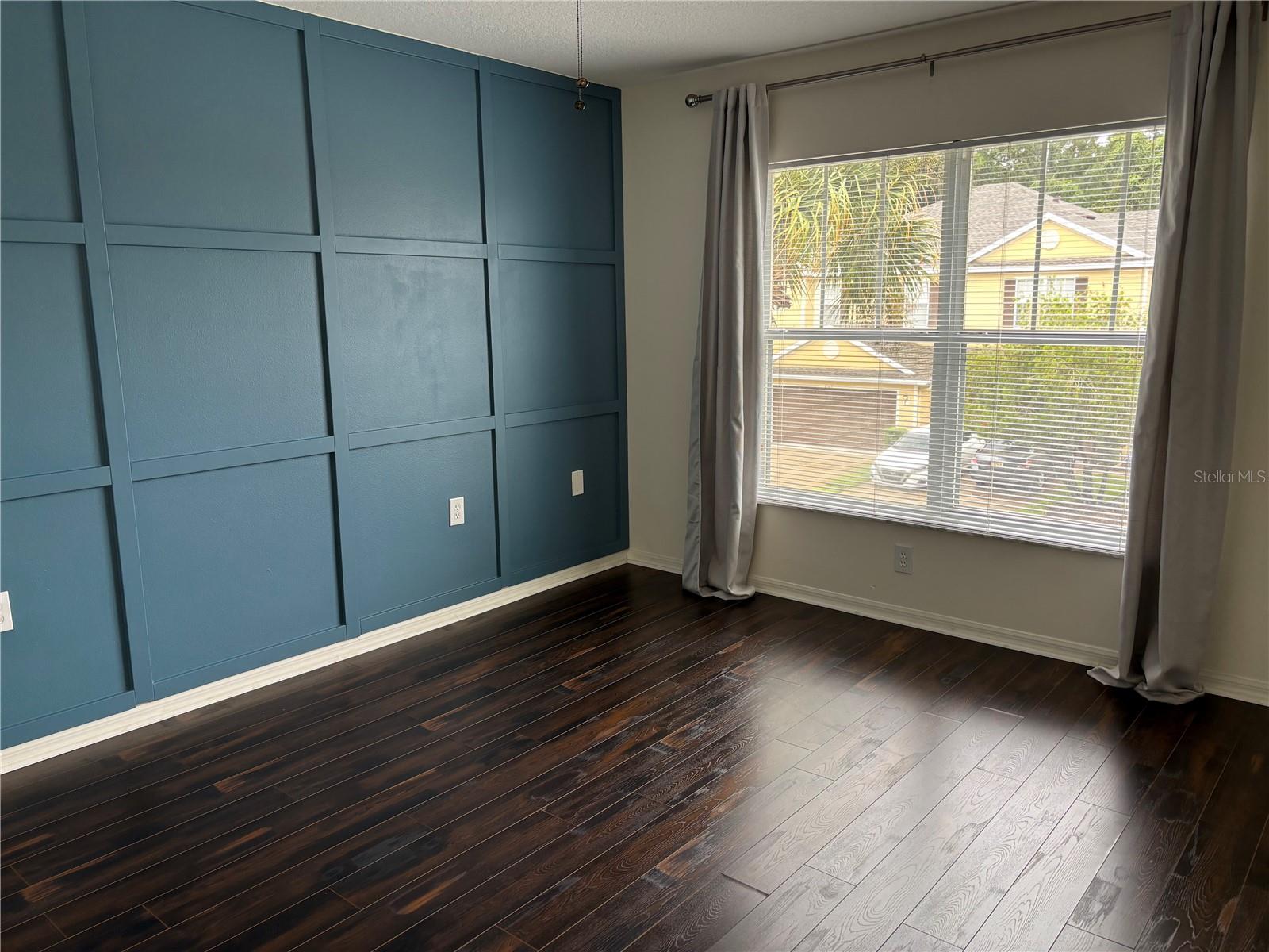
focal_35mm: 26
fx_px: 953
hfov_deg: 67.3
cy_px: 476
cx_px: 634
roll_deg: +0.9
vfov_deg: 53.1
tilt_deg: -9.7
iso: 64
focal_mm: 5.96
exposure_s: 1/121
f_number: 1.6
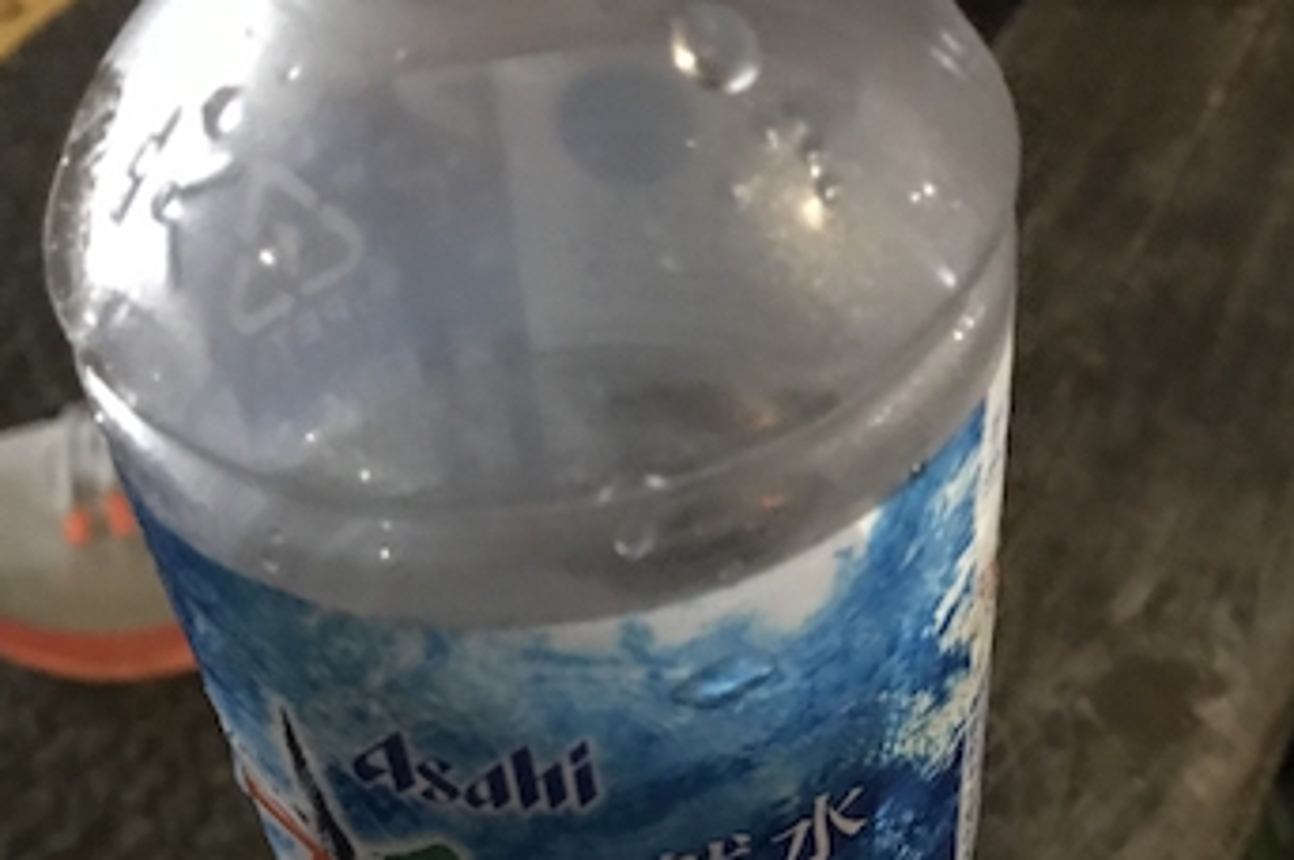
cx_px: 630
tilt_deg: -53.1
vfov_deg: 25.3
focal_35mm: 51
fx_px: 1831
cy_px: 841
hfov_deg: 38.9
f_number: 1.8
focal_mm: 3.99
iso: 100
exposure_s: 1/4
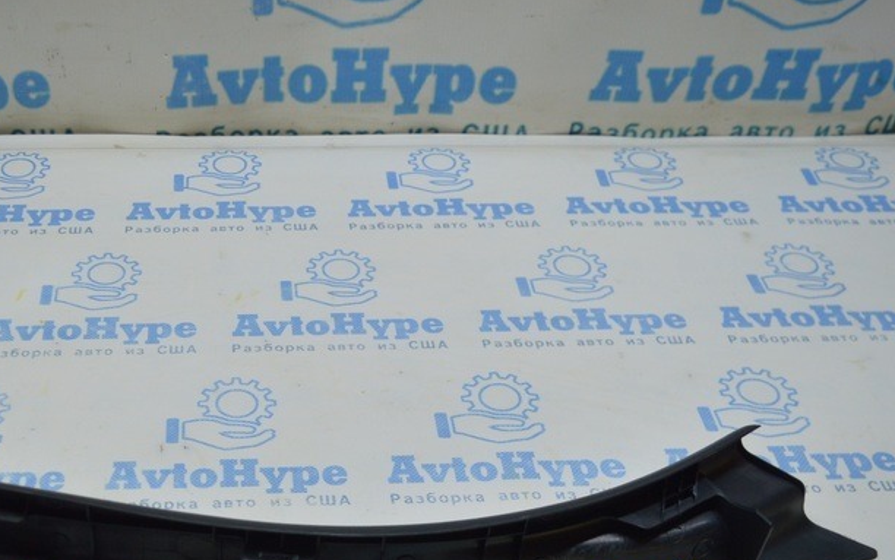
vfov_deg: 27.1
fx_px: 1122
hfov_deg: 42.3
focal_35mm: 46
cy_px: 492
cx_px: 240
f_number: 3.5
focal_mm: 18
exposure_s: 1/125
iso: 400
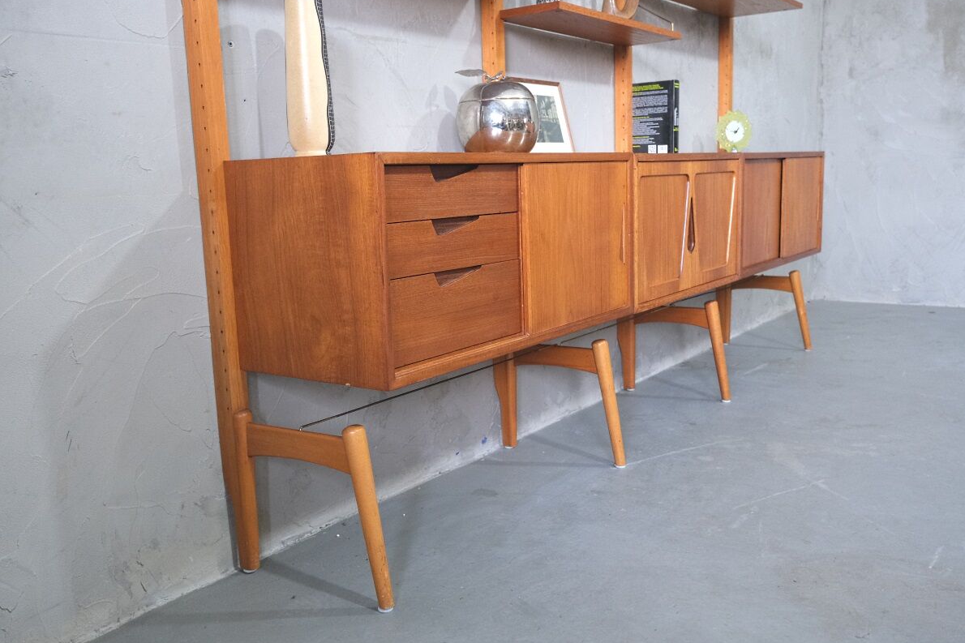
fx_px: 831
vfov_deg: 42.3
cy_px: 332
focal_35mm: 31
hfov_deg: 60.3
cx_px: 476
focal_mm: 19.2
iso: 2000
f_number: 4
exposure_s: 1/27
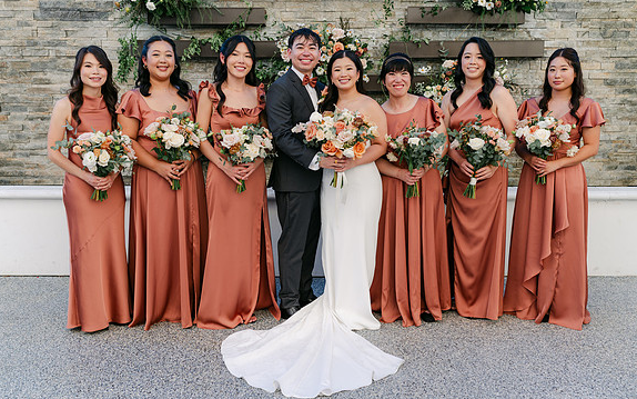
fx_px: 625
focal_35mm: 36
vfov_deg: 35.3
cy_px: 191
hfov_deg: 54.0
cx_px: 320
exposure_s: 1/640
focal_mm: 35
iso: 100
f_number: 4
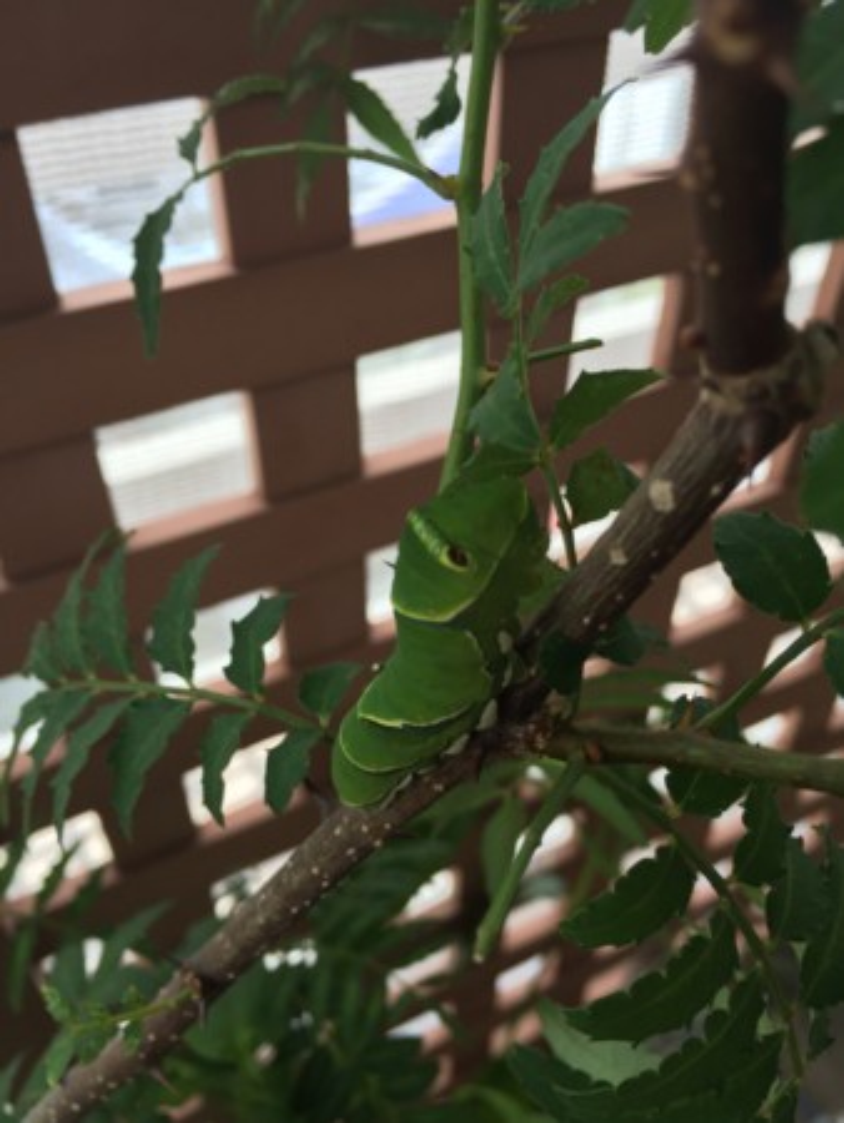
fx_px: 942
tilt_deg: -42.3
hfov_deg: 48.3
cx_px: 422
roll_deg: +1.5
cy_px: 562
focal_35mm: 29
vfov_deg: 61.6
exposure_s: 1/40
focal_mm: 4.15
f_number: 2.2
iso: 40
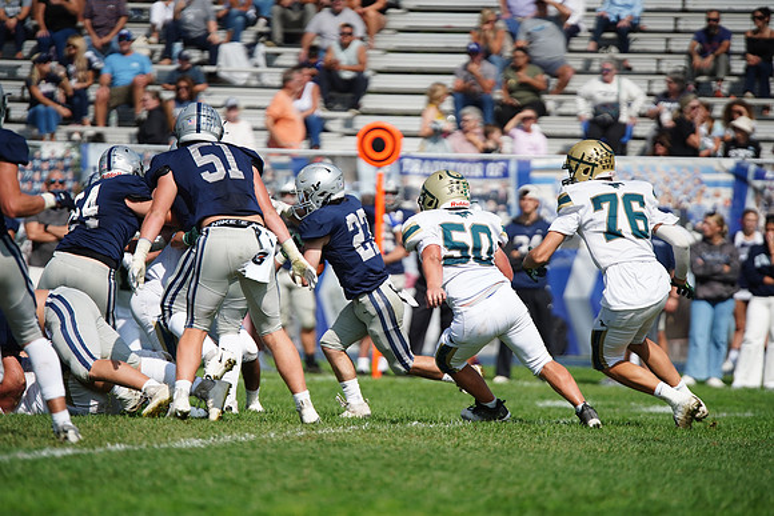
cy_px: 258
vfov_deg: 4.6
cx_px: 387
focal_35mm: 300
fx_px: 6451
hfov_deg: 6.9
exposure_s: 1/8000
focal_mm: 300
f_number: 2.8
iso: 500
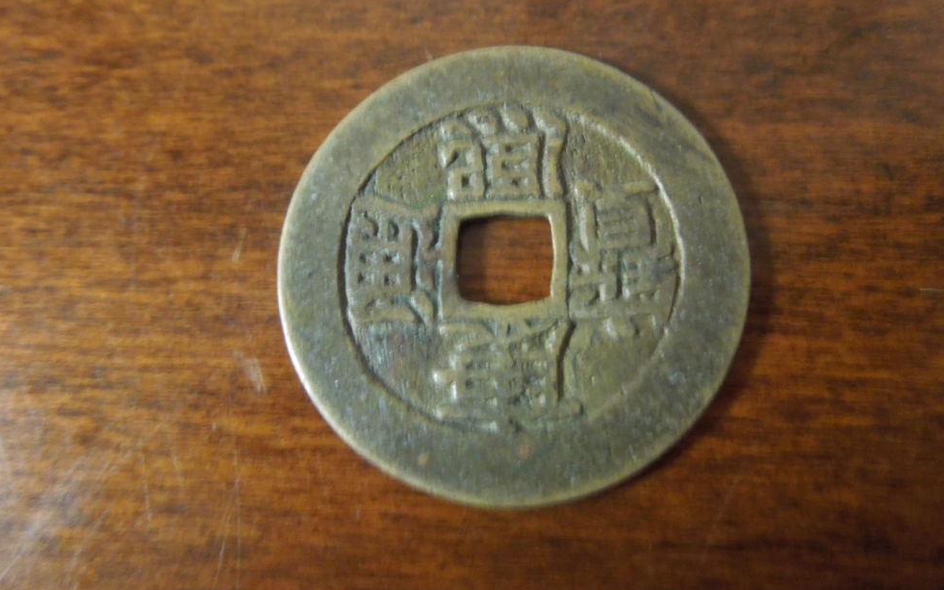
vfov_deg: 46.0
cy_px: 267
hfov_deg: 68.4
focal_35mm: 27
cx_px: 469
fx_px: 695
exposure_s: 1/8
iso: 800
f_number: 3.3
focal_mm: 4.5
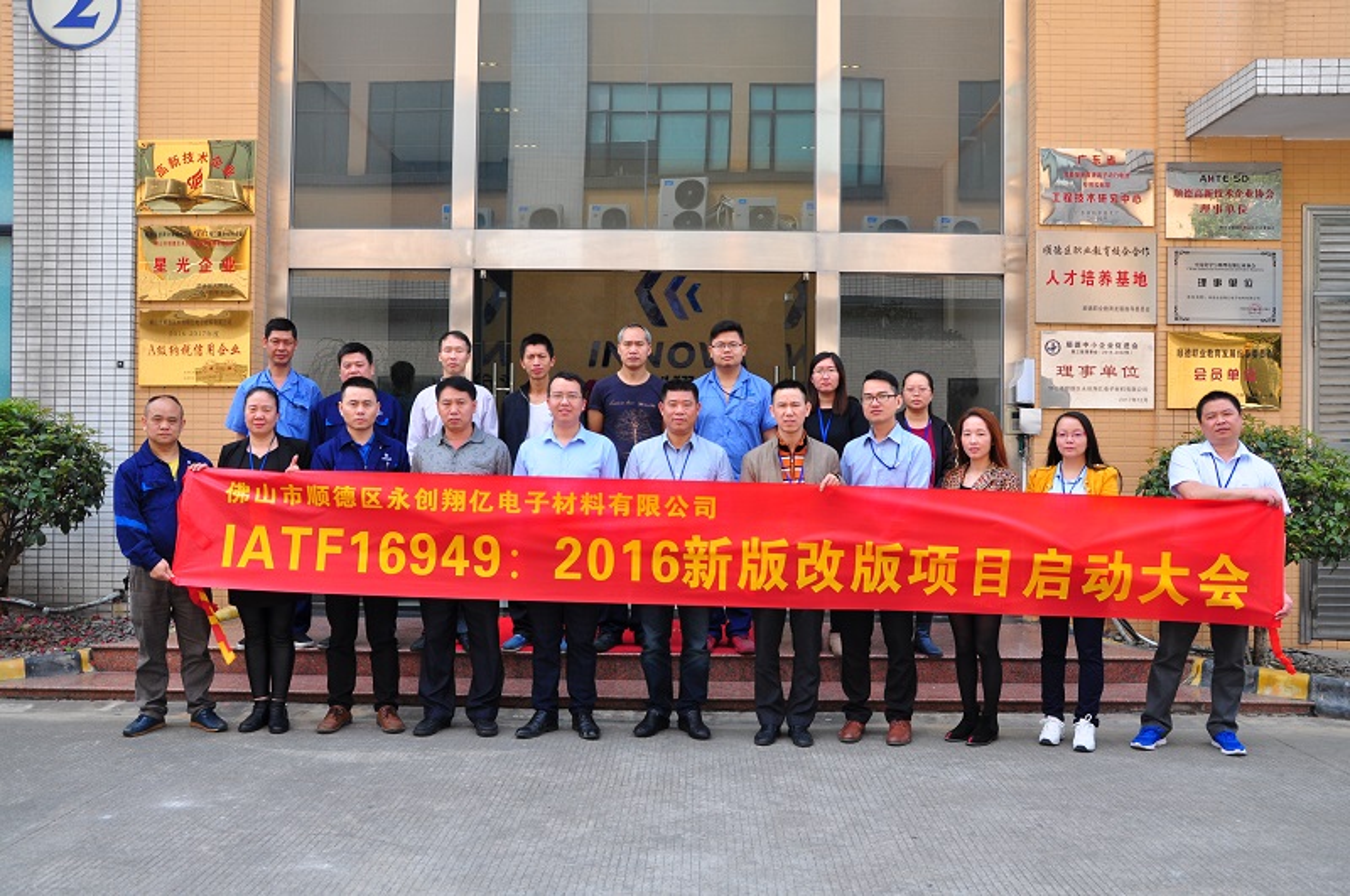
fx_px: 1180
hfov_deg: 59.6
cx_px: 675
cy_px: 448
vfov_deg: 41.6
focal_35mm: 32
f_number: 7.1
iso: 200
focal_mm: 21
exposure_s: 1/200
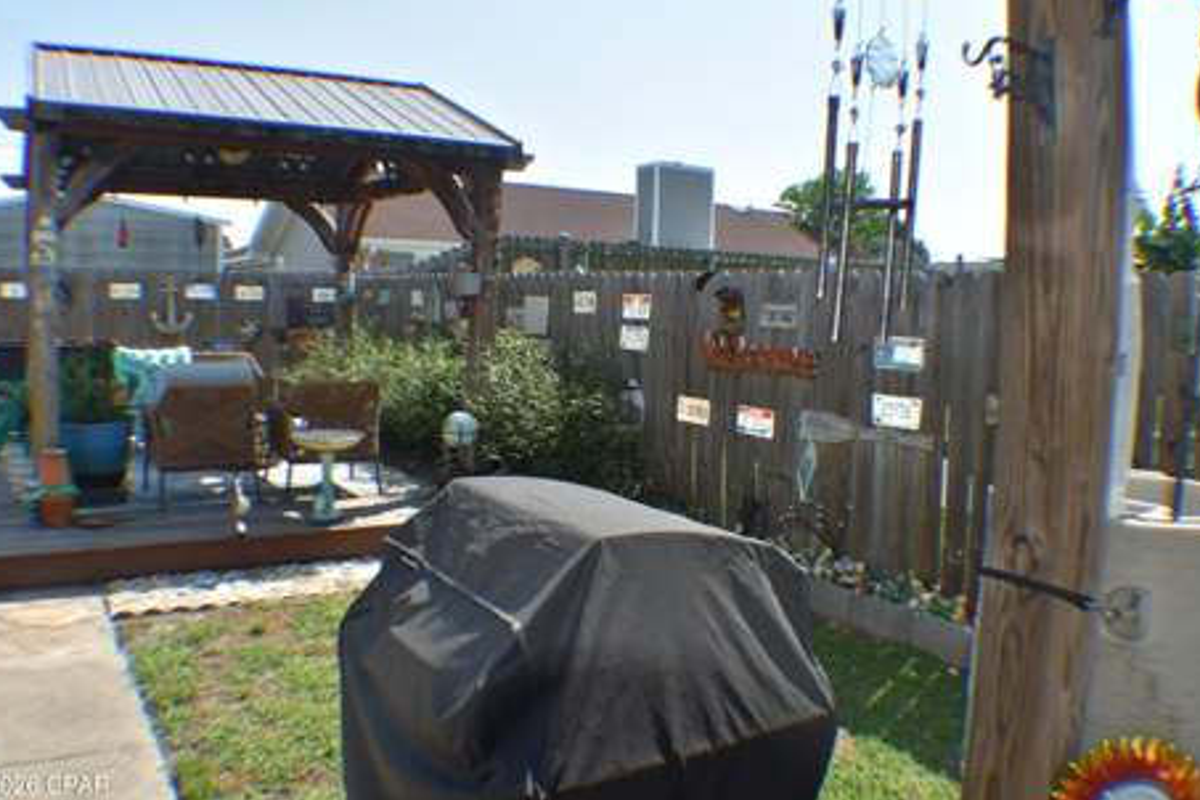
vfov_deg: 37.9
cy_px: 400
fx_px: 1167
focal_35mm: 35
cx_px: 601
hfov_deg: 54.4
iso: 100
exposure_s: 1/200
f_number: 9
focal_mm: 22
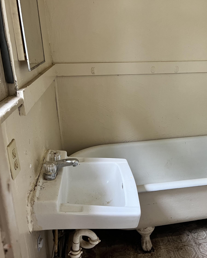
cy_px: 129
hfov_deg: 42.5
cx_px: 145
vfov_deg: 52.8
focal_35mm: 34
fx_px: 260
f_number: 1.5
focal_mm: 5.7
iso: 125
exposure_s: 1/99
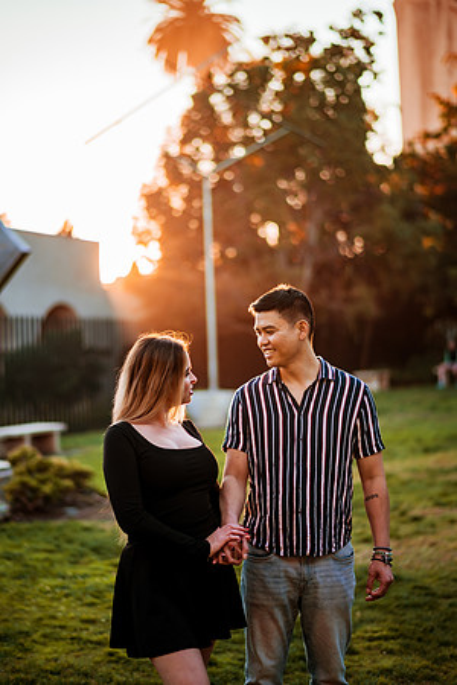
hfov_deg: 23.4
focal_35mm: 58
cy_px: 342
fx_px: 1104
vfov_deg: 34.5
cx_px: 228
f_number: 1.4
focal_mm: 58
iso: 100
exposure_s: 1/1250
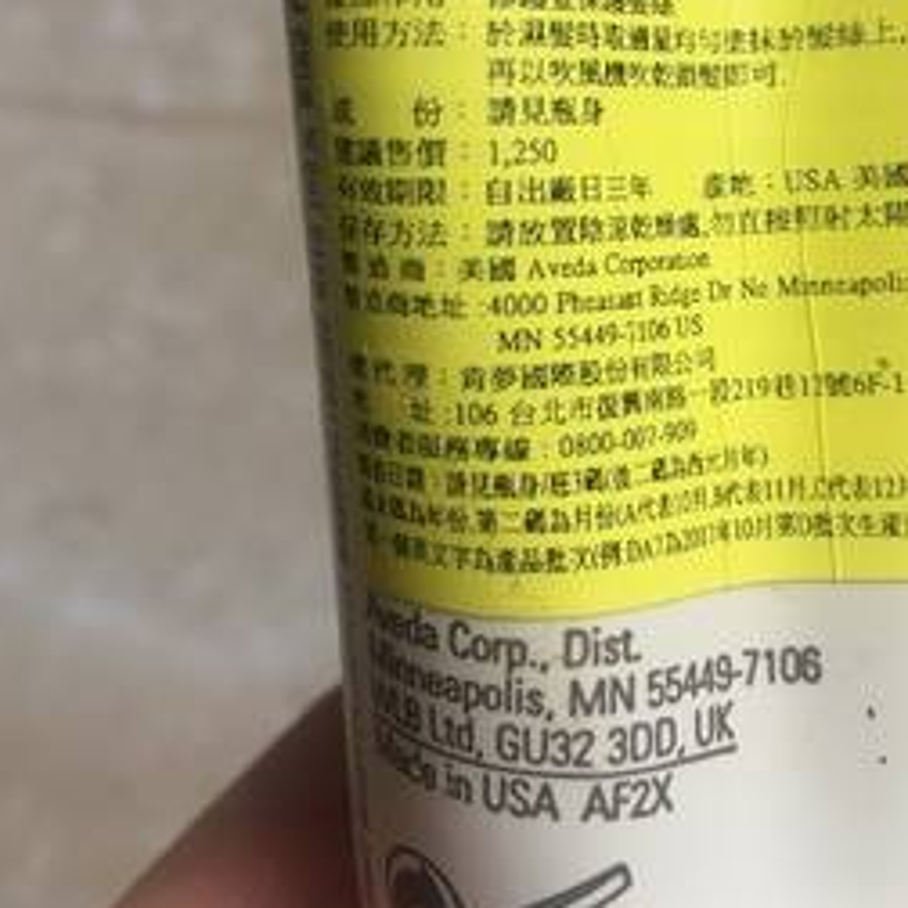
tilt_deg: -78.7
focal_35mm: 46
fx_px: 1365
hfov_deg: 36.5
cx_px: 577
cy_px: 146
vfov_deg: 35.3
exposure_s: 1/15
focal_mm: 4.15
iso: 40
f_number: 2.2
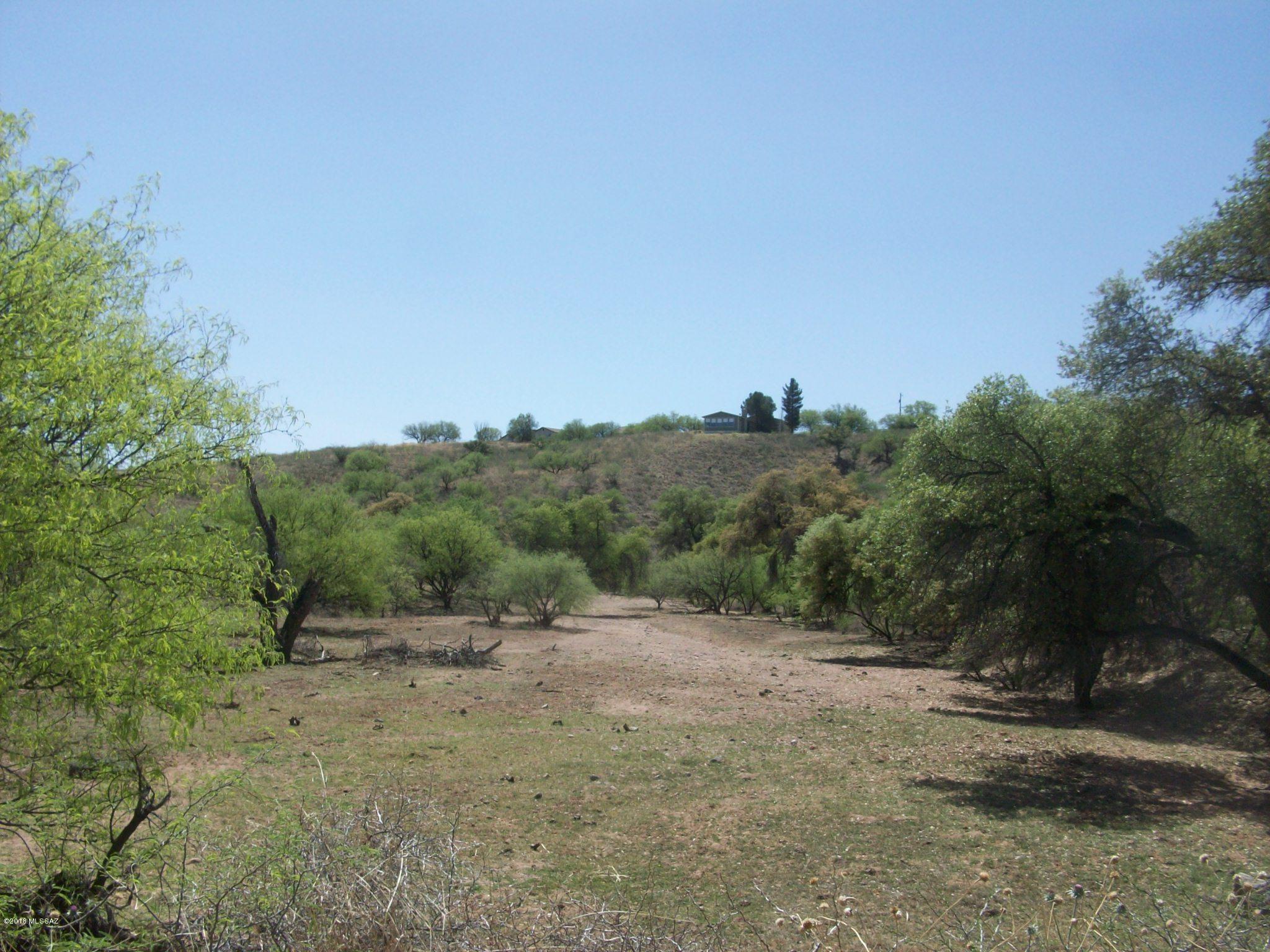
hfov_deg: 54.0
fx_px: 1247
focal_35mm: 34
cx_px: 635
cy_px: 476
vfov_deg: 41.8
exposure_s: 1/360
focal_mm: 5.7
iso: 64
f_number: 5.5
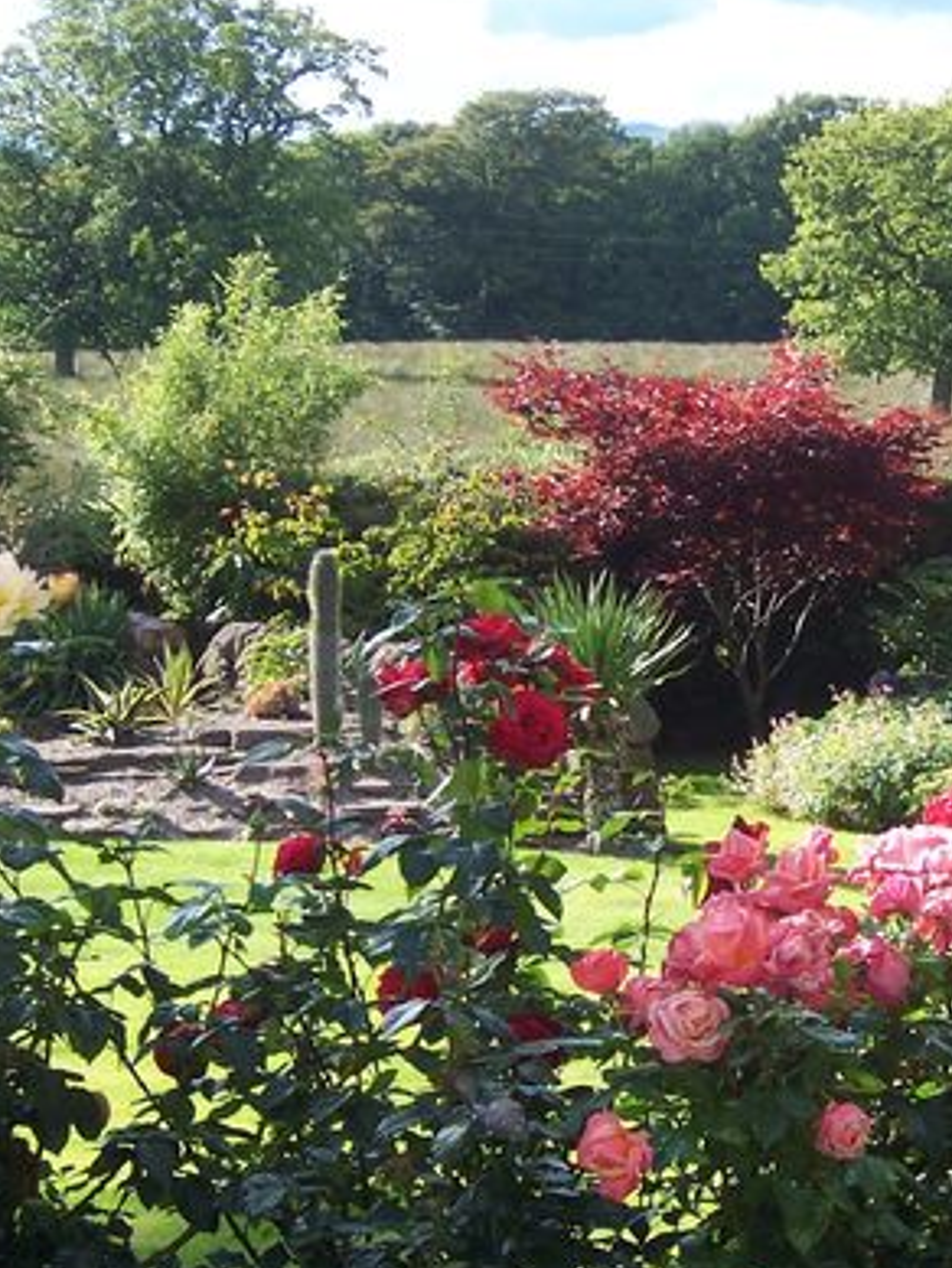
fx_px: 5204
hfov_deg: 10.4
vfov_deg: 13.9
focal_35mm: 142
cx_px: 967
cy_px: 660
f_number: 4.8
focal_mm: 12.8
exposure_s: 1/180
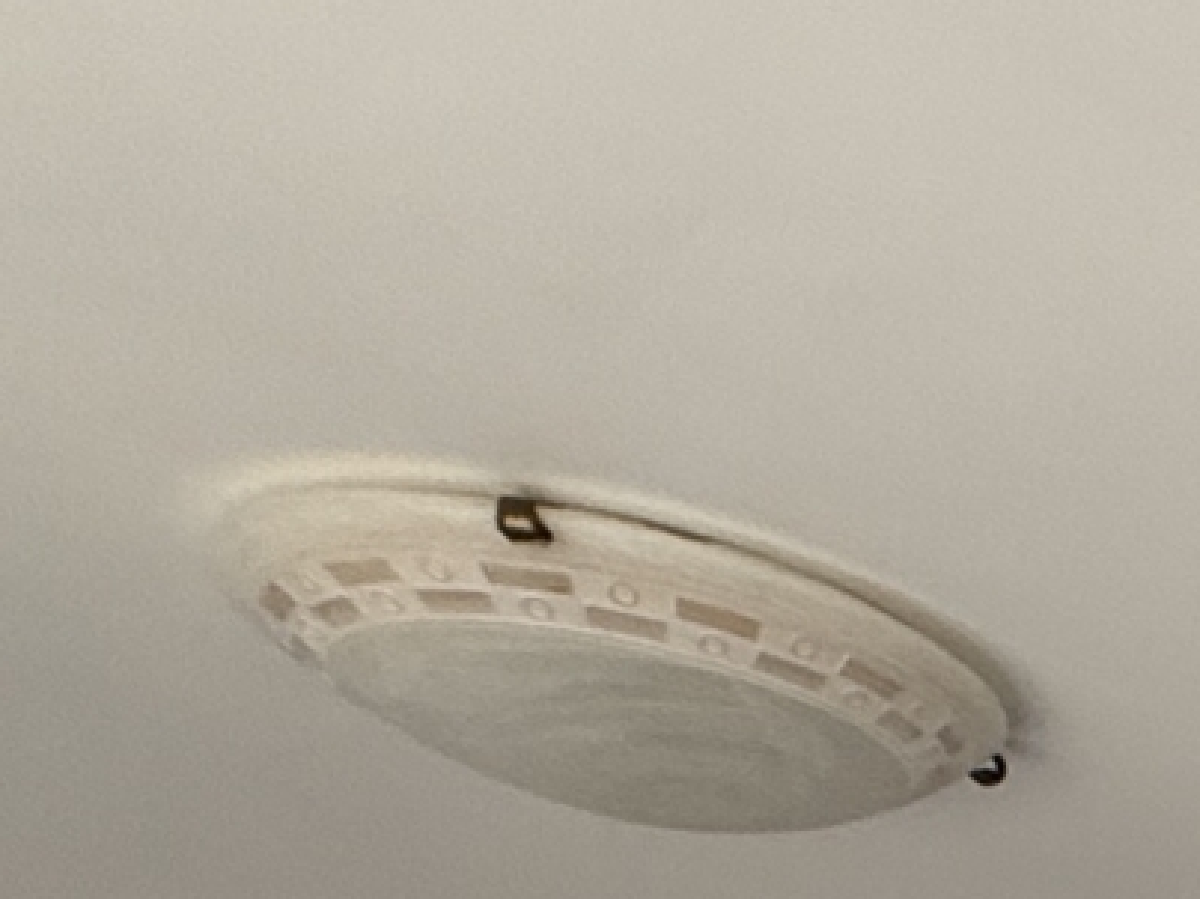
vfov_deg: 11.6
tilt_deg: -9.6
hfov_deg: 14.5
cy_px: 2495
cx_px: 2862
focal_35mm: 89
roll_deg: -0.5
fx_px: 3084
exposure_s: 1/99
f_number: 2.2
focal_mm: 2.22
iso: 125
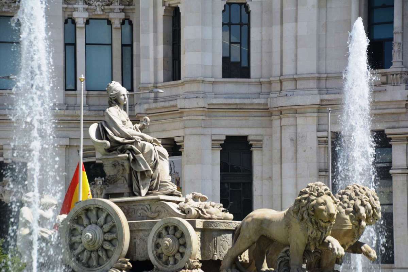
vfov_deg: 5.9
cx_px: 204
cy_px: 136
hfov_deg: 8.9
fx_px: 2635
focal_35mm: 232
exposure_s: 1/250
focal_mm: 155
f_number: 9
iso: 100
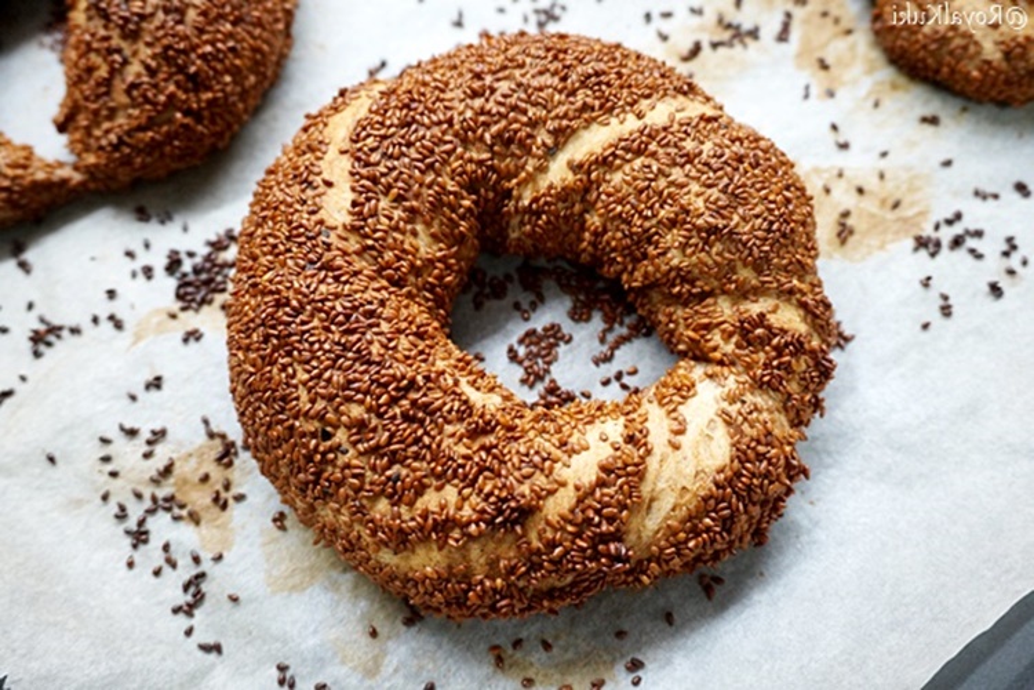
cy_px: 345
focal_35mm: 36
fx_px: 1034
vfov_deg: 36.9
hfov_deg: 53.1
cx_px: 517
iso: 1000
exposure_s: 1/60
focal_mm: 24
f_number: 4.5
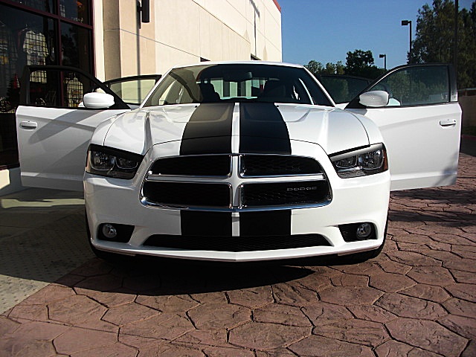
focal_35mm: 36
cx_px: 238
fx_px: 495
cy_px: 178
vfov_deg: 39.7
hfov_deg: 51.4
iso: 50
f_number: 7.9
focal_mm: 6.3
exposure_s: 1/160
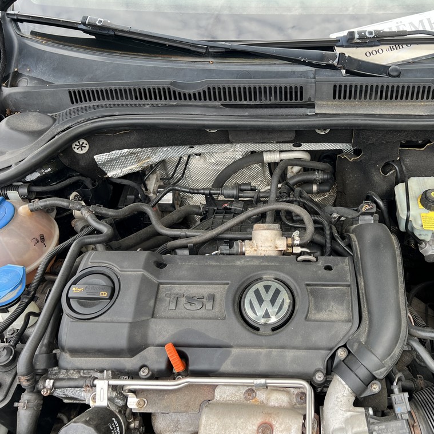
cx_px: 288
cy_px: 217
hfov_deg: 51.6
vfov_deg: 52.5
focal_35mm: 31
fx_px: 440
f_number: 1.5
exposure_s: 1/128
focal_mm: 5.7
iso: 32
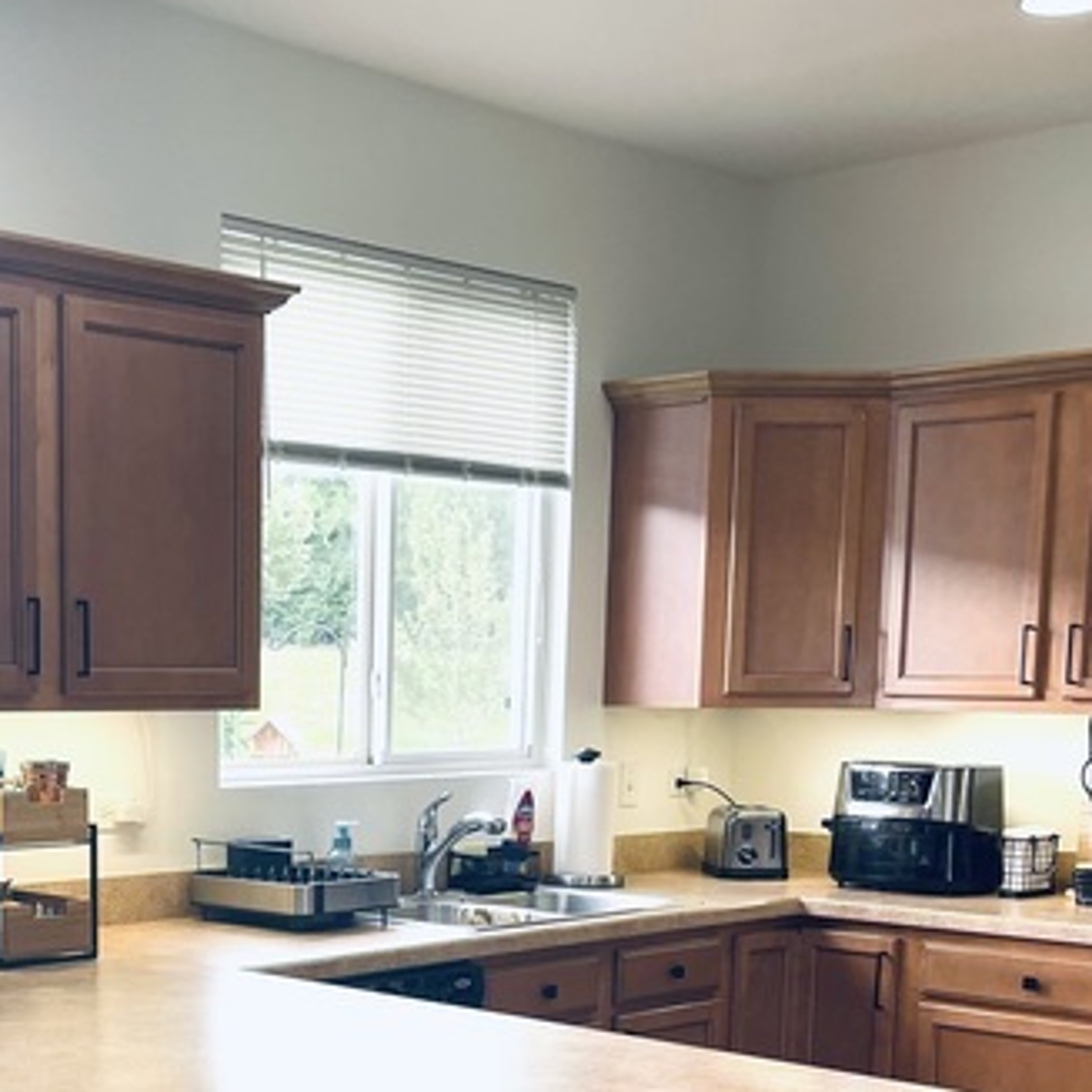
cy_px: 932
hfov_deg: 31.1
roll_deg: -0.4
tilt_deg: -8.2
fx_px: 1927
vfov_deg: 30.6
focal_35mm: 54
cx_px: 277
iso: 64
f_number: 1.6
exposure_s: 1/120
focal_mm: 5.1
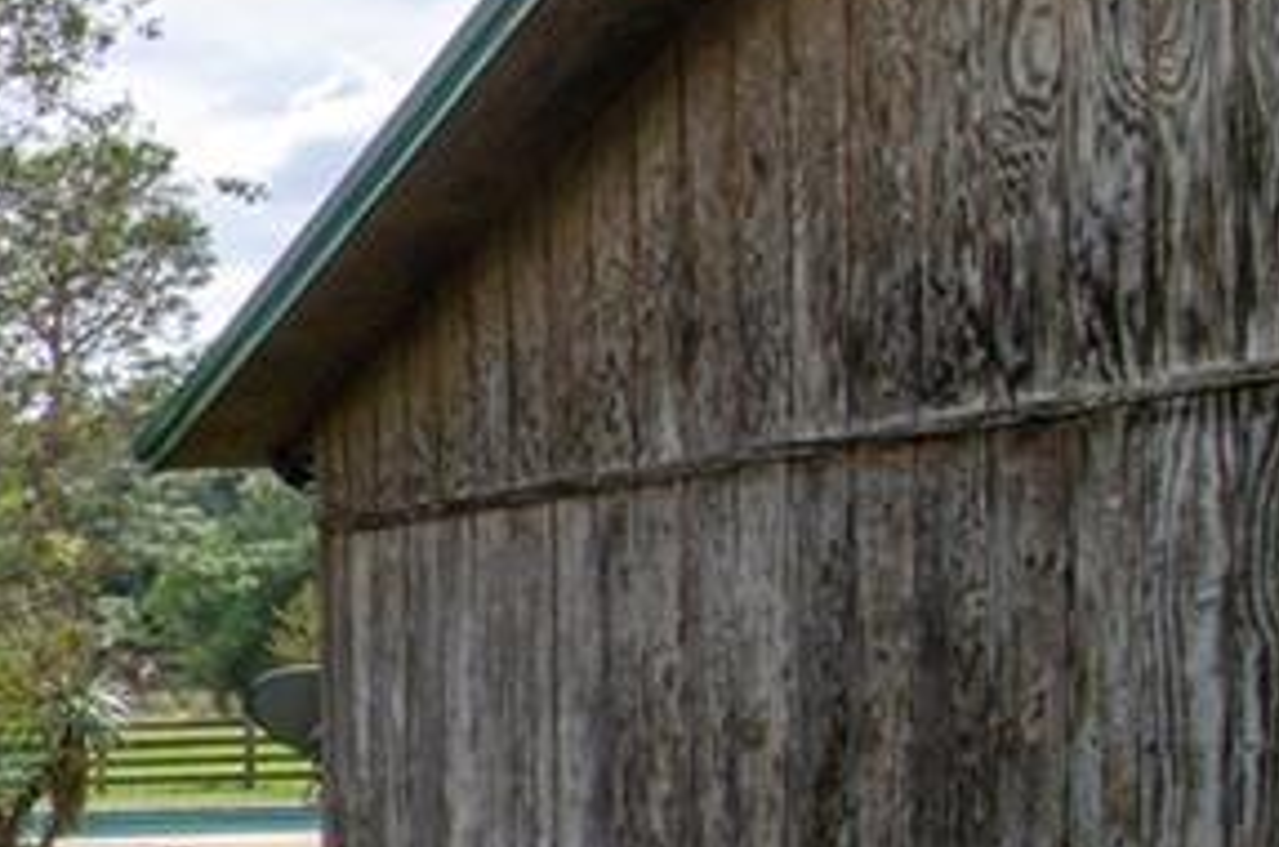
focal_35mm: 59
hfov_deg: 24.0
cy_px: 800
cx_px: -798
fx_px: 2084
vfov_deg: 22.3
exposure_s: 1/400
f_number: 11
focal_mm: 11
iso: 320
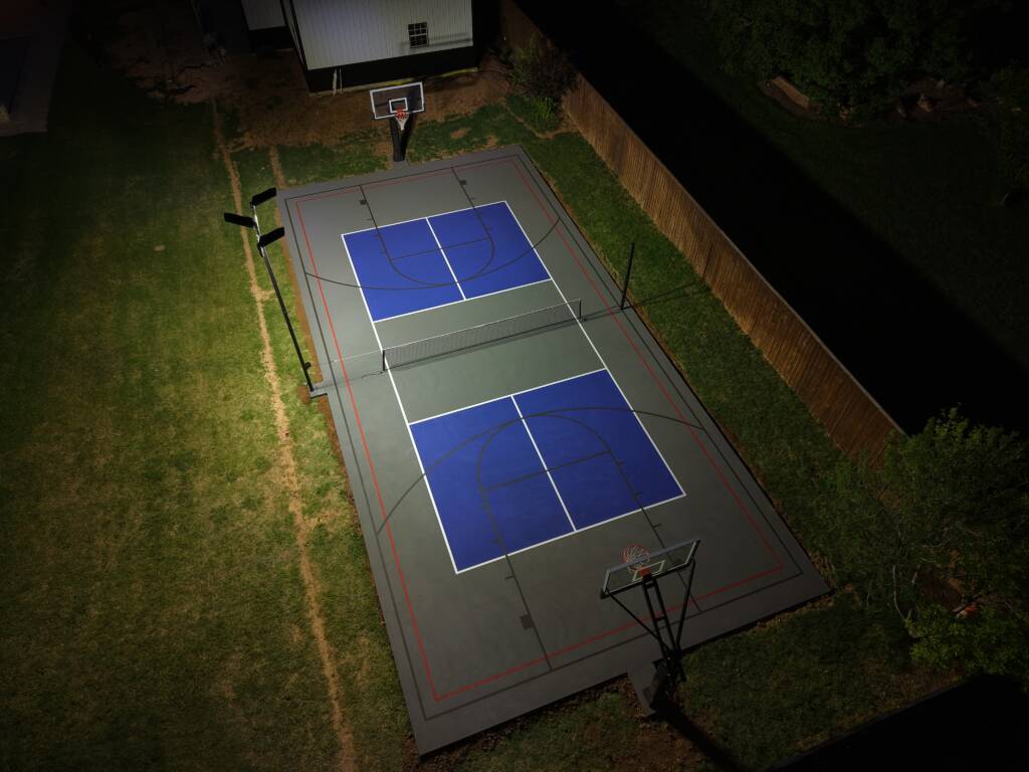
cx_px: 514
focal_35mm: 24
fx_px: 713
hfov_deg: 71.6
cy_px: 386
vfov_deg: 56.8
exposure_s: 1/20
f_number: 1.8
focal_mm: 8.67
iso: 170
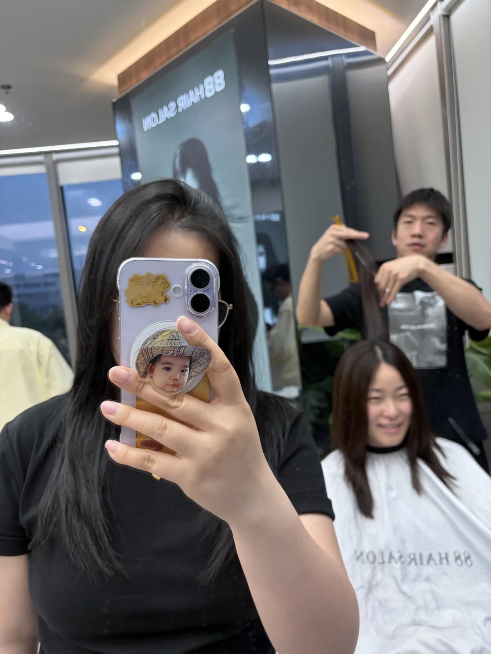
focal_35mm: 26
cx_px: 246
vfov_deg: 67.3
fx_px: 492
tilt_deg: -3.3
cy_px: 327
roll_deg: +6.3
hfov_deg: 53.1
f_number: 1.6
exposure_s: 1/100
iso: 100
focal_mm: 5.96
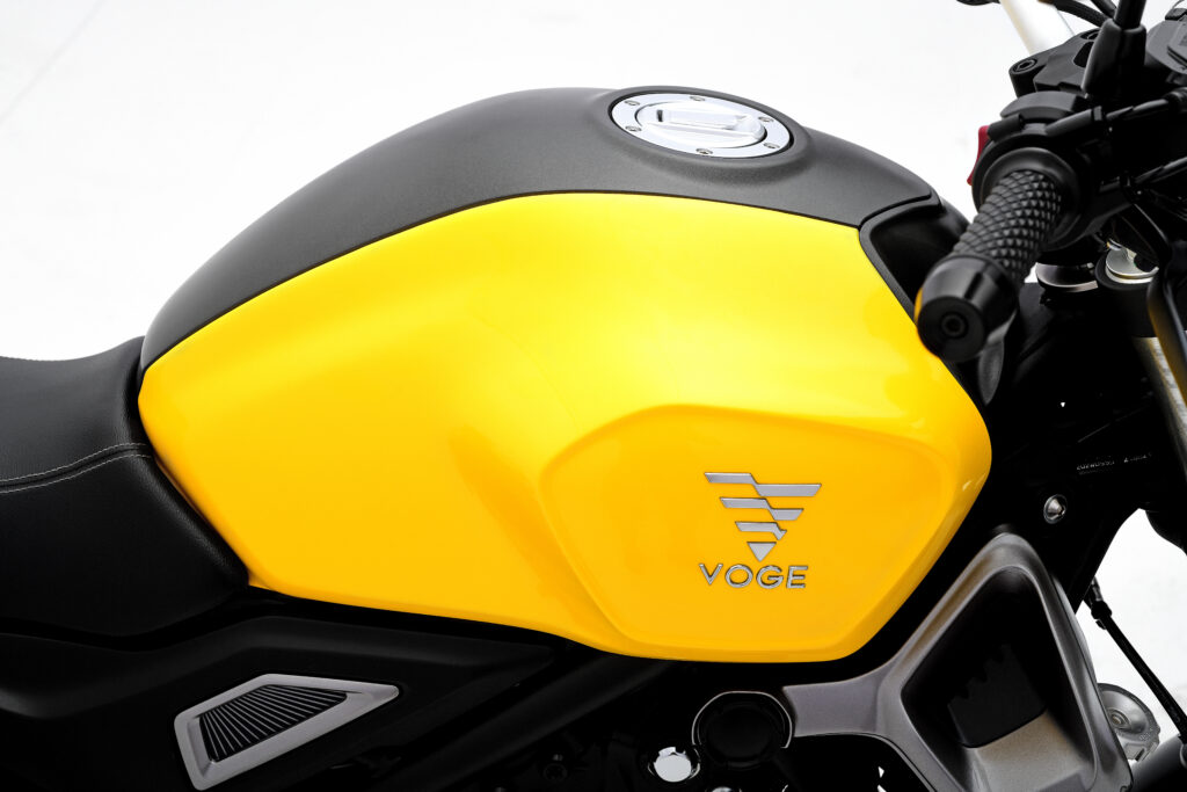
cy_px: 396
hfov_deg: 33.4
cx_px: 594
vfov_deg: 22.6
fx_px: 1978
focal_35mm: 60
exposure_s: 1/160
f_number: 10
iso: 200
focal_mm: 60
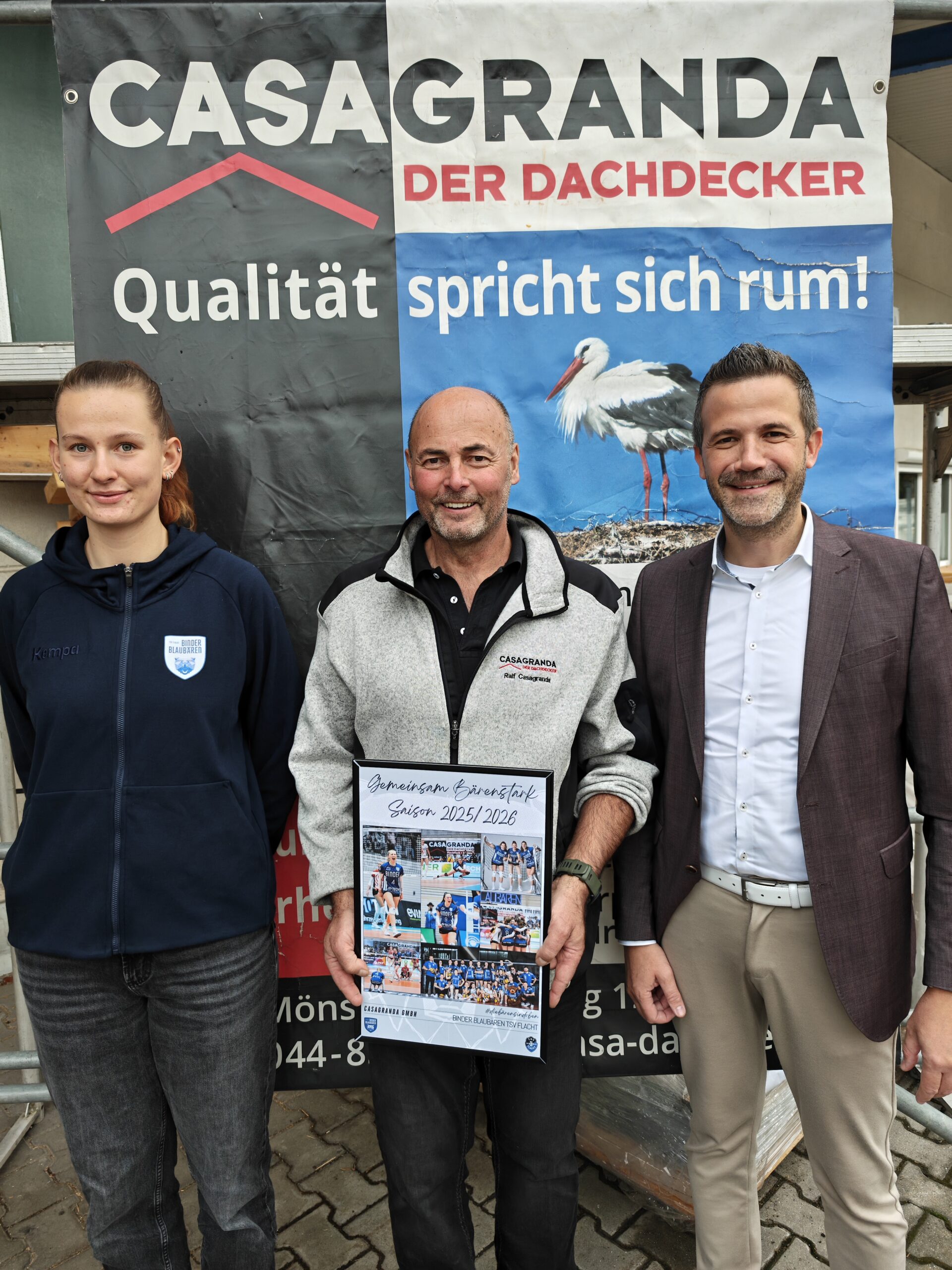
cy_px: 635
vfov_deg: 71.6
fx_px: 880
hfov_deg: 56.8
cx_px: 476
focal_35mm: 24
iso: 150
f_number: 1.68
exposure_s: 1/555
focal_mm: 6.57
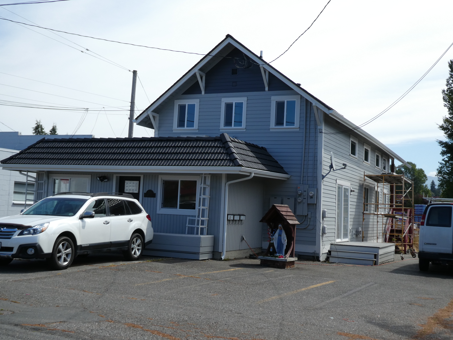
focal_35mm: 44
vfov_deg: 32.9
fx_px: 576
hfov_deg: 42.9
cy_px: 170
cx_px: 226
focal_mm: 7.8
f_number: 3.9
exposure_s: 1/500
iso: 80
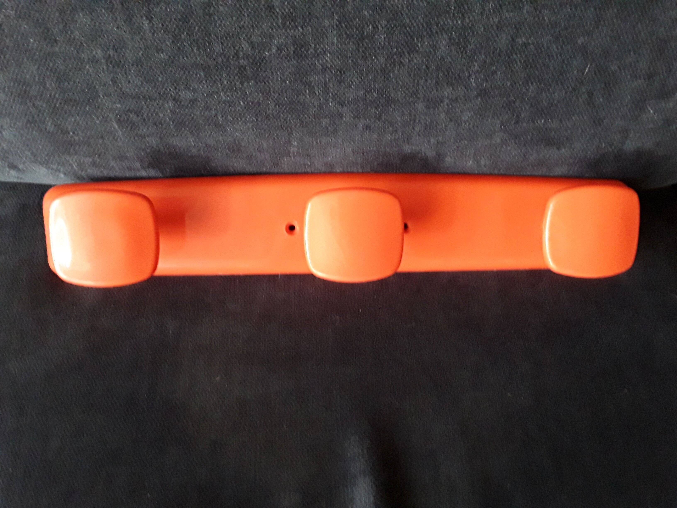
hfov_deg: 65.3
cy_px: 254
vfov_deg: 51.4
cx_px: 338
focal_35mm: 27
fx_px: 528
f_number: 1.9
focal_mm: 2.91
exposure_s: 1/33
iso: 400
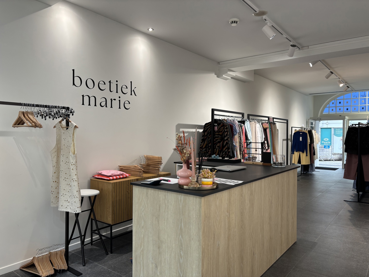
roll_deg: -0.9
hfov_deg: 67.3
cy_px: 138
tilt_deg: -0.8
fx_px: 277
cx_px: 184
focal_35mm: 26
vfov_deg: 53.1
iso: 80
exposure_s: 1/50
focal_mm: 5.96
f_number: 1.6
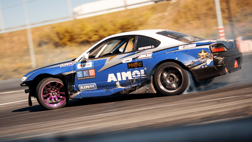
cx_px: 112
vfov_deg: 12.2
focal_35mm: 99
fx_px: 662
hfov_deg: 21.5
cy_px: 71
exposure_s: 1/125
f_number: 1.8
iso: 100
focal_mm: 85
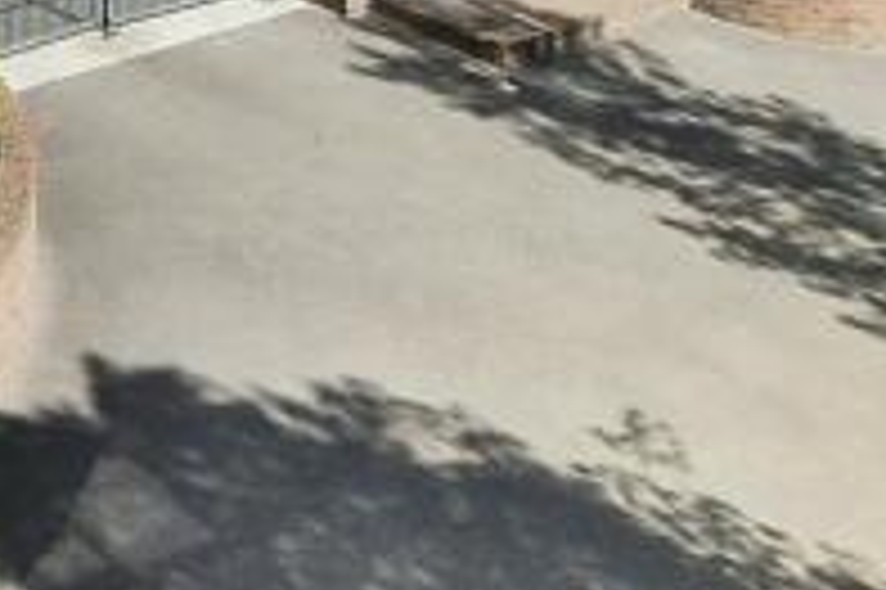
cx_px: -81
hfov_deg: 24.3
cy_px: -682
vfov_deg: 14.0
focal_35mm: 78
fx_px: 1918
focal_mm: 10
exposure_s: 1/100
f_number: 13
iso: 160
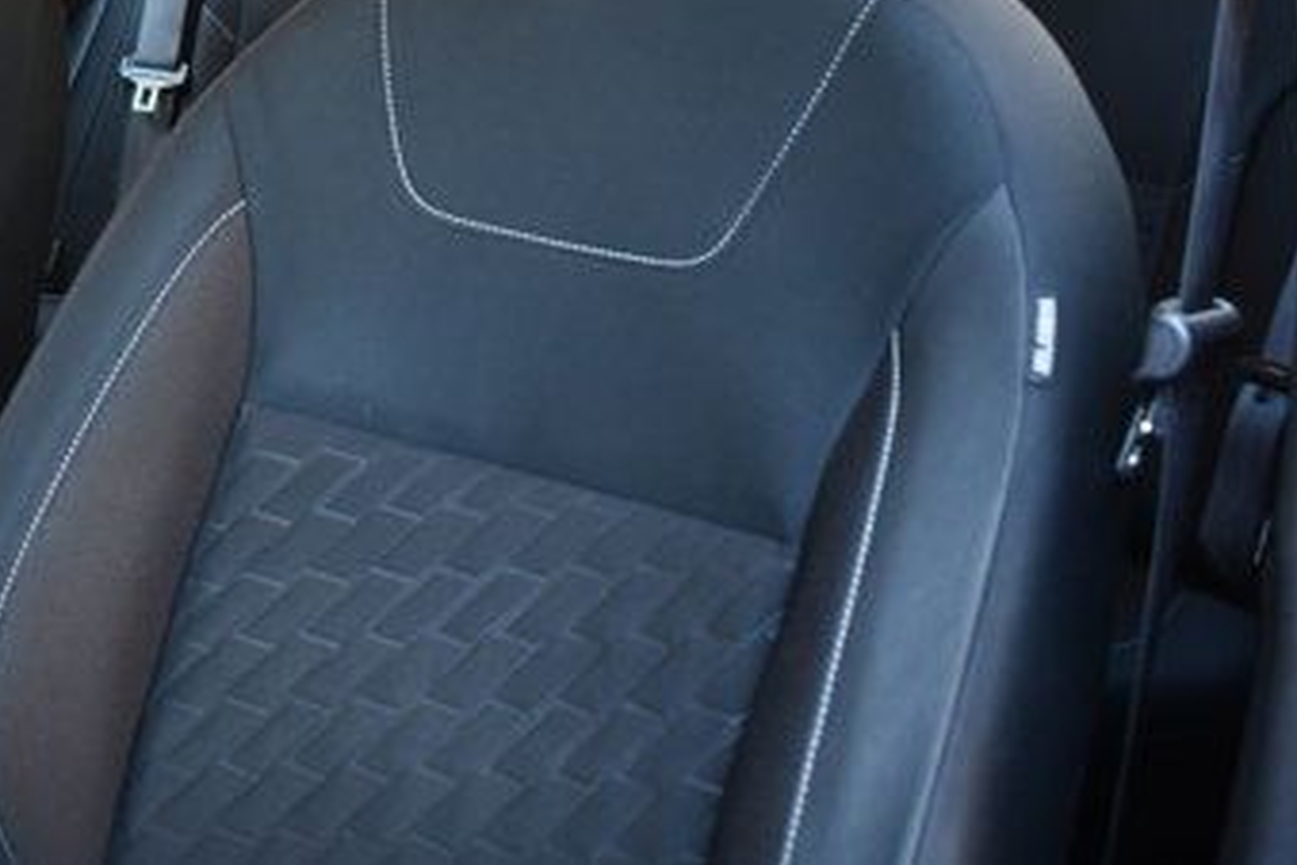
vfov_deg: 25.5
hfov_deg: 37.3
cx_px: 233
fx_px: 1837
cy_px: 52
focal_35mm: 51
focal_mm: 18
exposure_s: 1/125
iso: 1000
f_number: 3.5
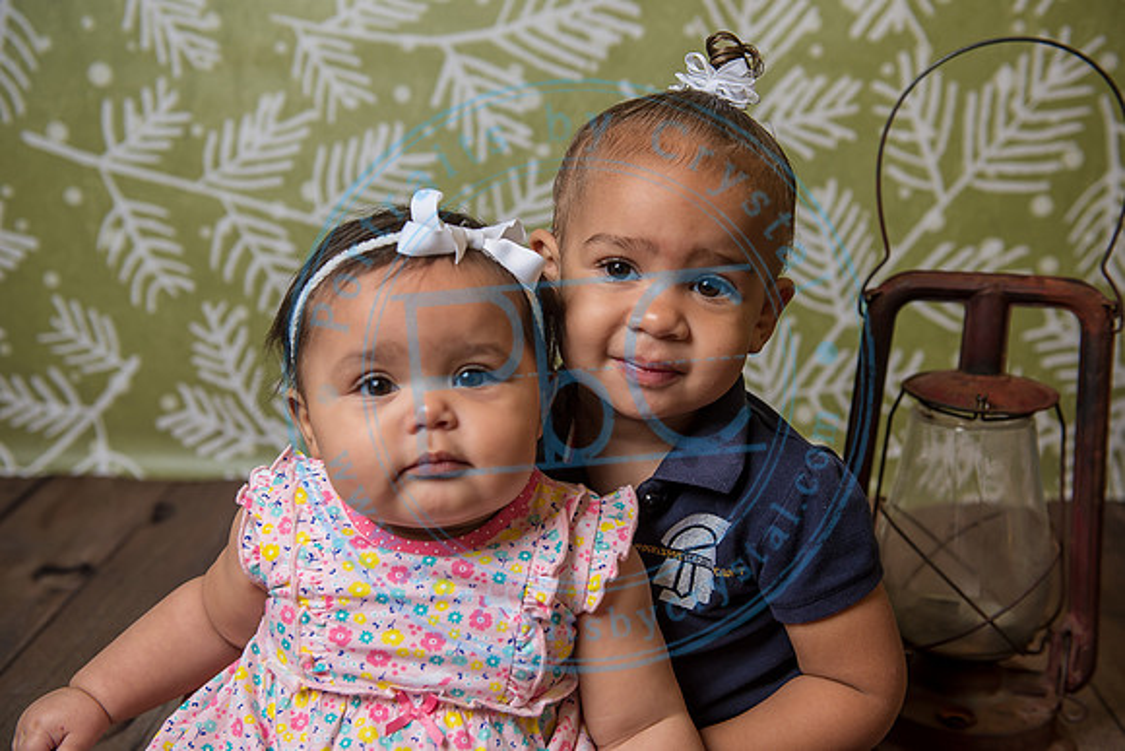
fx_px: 1407
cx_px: 562
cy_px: 376
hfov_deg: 43.6
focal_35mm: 45
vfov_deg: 29.9
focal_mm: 45
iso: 200
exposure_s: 1/200
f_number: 4
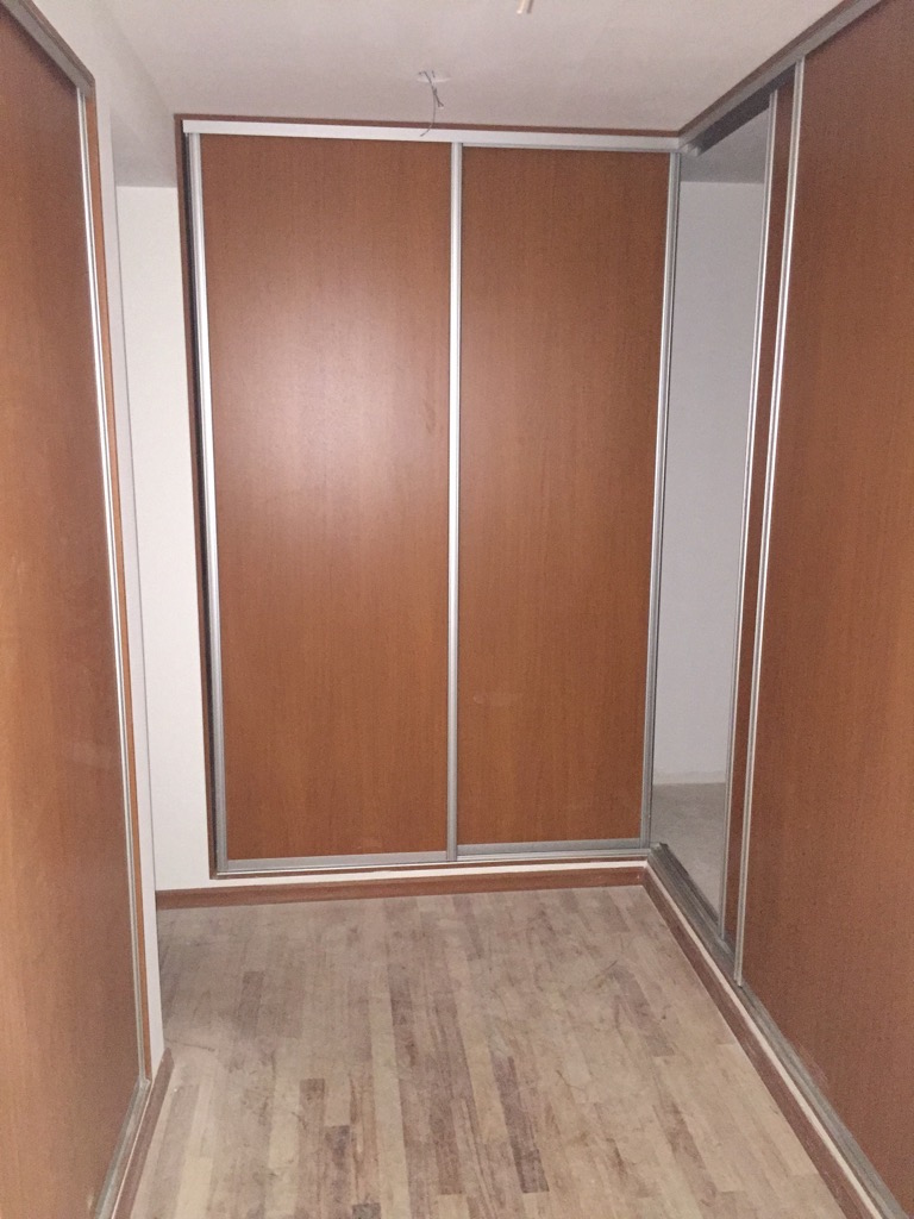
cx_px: 457
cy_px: 610
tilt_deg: -10.4
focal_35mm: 29
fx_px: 1021
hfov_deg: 48.2
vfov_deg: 61.7
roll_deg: -0.1
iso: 500
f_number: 2.2
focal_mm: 4.15
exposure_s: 1/17
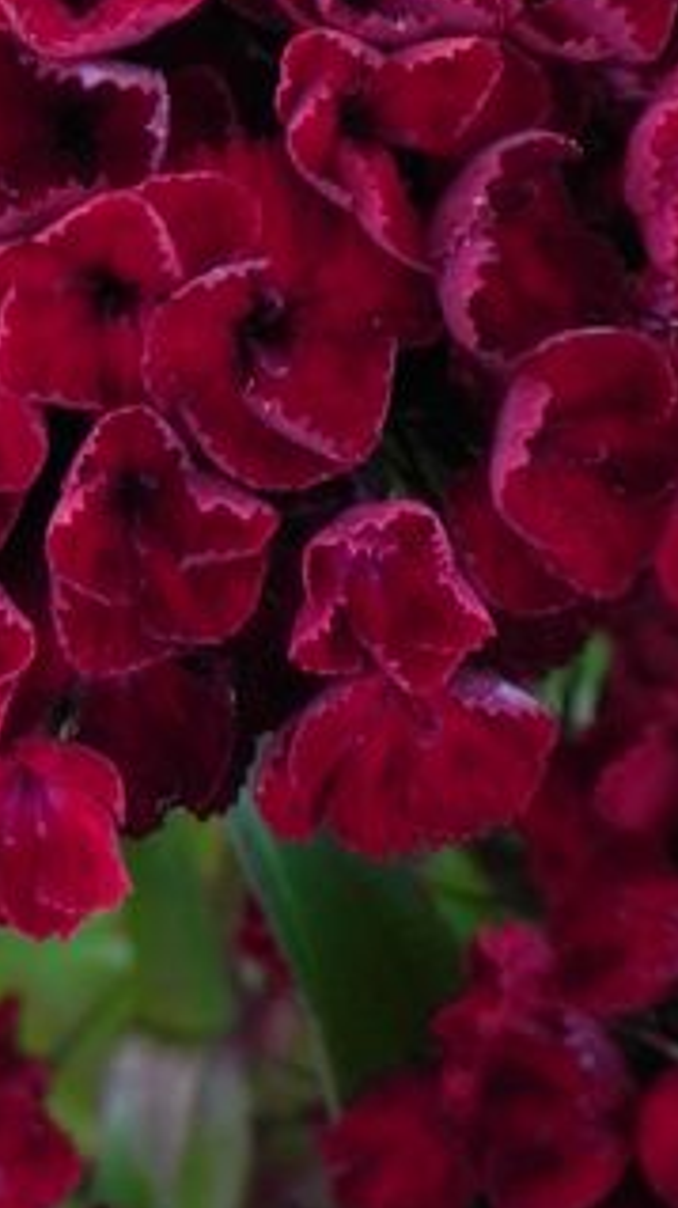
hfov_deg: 4.2
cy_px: 791
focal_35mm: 287
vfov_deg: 7.5
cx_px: 4
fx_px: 9190
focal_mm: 18.8
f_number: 4.5
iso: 160
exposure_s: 1/25
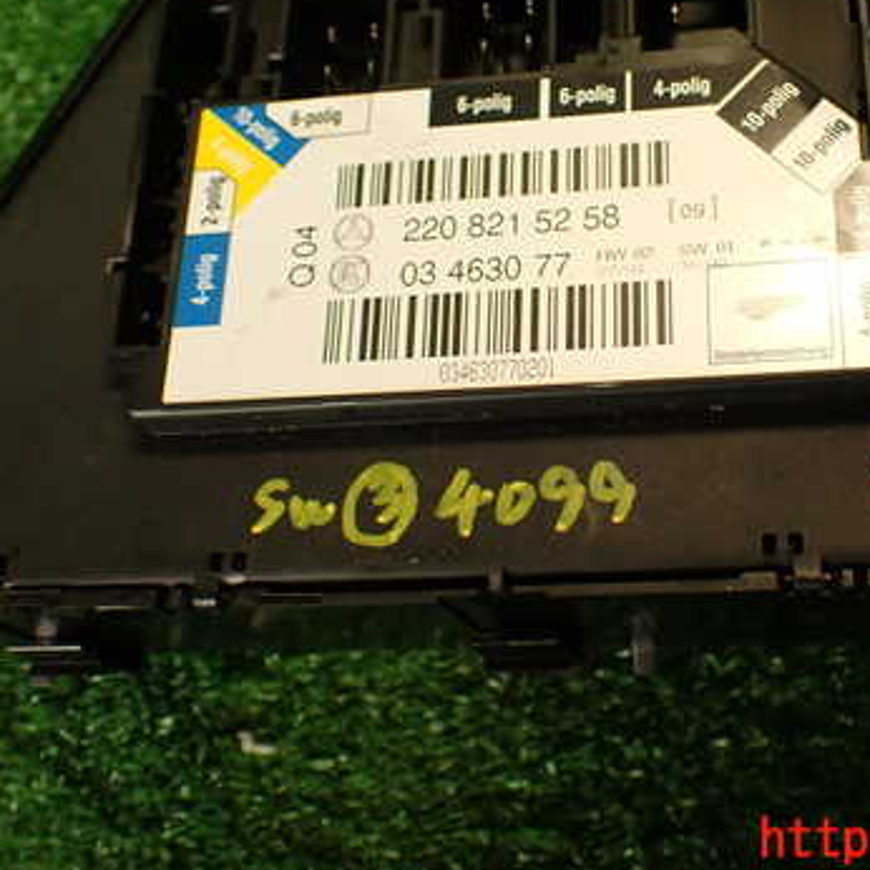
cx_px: 573
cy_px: 307
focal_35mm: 49
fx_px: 1393
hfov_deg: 34.4
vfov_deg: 34.4
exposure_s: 1/40
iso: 200
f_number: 2.4
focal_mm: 5.79
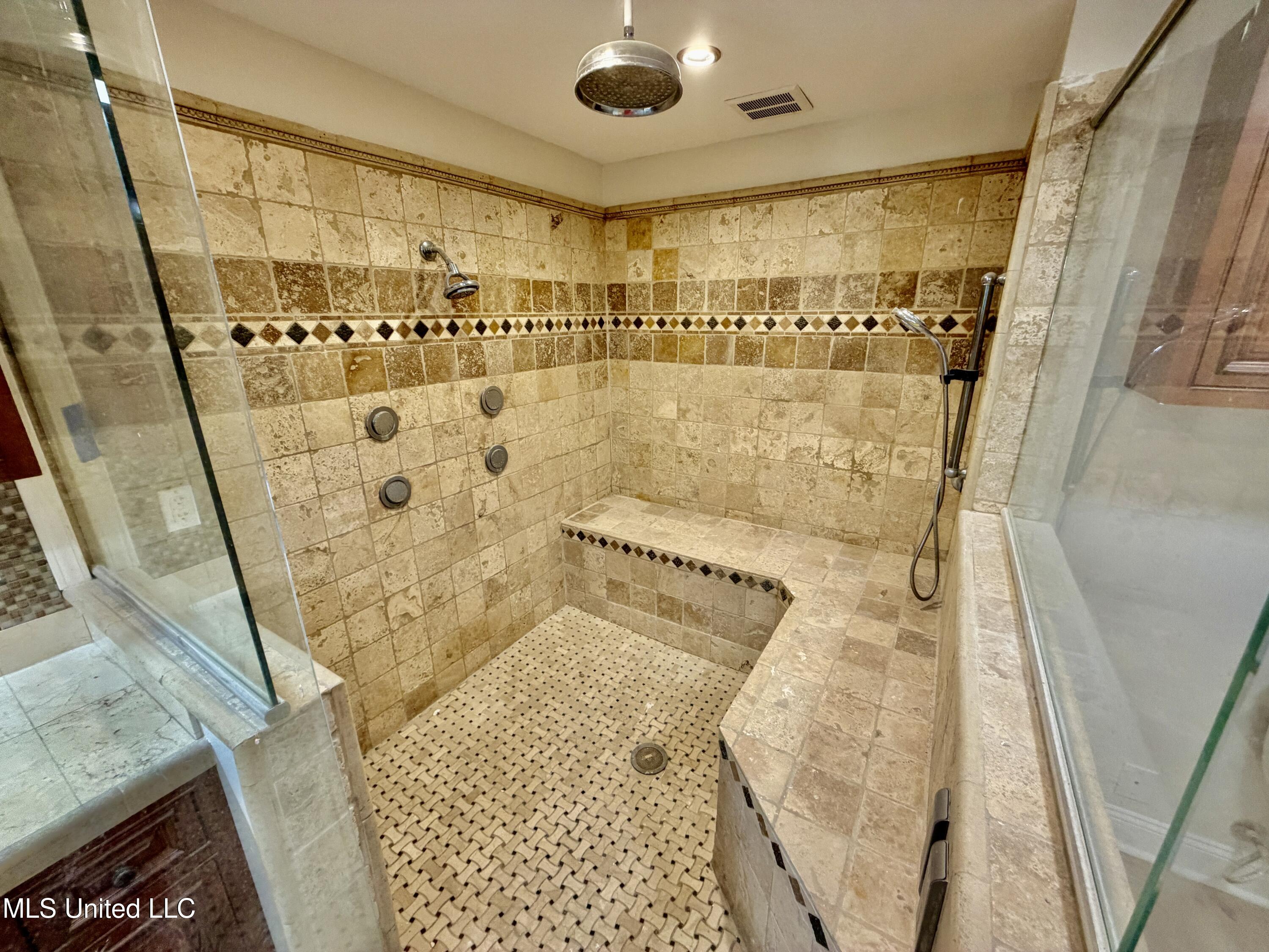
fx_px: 513
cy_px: 476
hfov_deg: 102.1
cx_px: 634
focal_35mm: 14
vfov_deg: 85.7
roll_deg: +1.2
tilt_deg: -18.1
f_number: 2.2
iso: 200
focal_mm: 2.22
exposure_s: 1/60
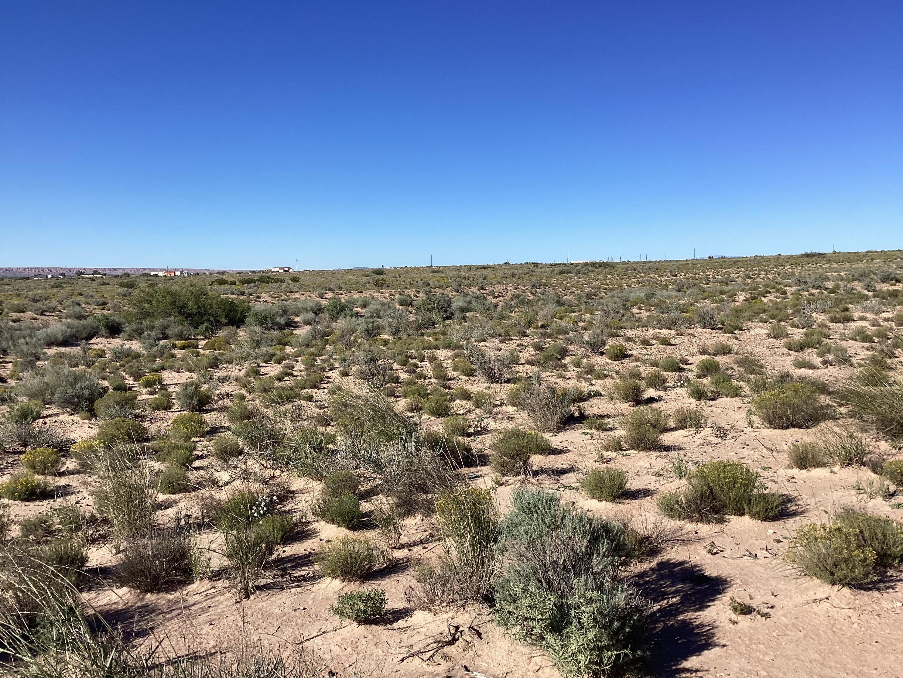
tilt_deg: -7.8
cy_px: 339
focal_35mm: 31
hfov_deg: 58.4
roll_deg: +0.5
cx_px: 452
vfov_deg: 45.4
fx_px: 809
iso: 25
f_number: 2.4
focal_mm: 3.3
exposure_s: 1/1733
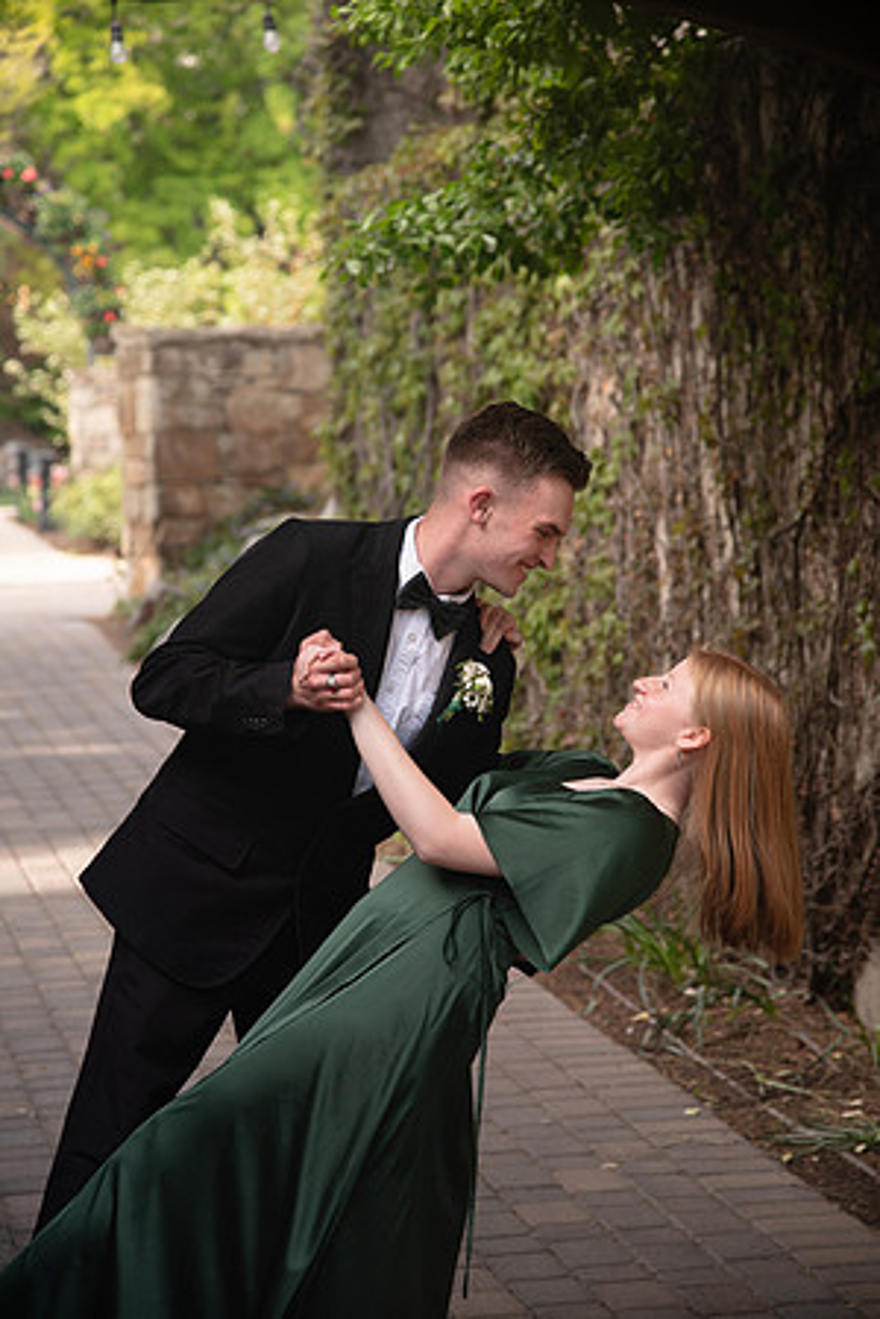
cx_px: 440
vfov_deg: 19.5
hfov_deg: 13.0
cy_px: 660
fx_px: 3850
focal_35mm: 105
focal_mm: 105
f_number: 5
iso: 400
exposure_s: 1/125
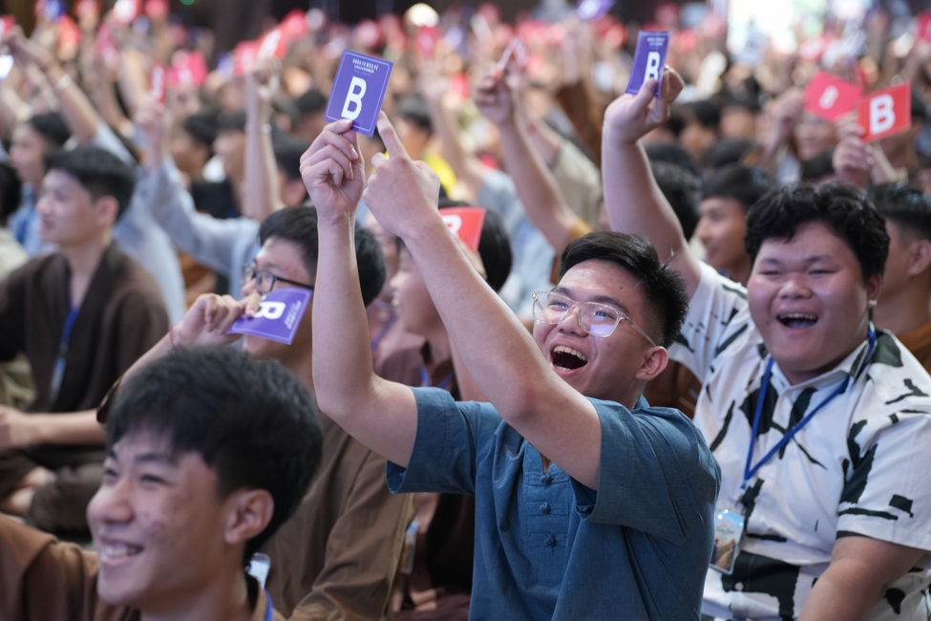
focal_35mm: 77
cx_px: 466
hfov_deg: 26.3
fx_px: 1991
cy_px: 310
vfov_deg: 17.7
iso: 2500
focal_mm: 77
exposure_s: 1/125
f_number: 2.5
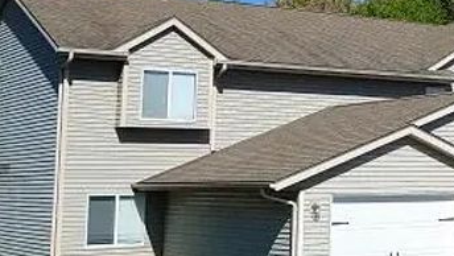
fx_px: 976
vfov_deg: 14.9
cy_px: 74
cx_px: 672
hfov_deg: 22.0
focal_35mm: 81
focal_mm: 4.23
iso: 50
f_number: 1.5
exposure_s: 1/4167
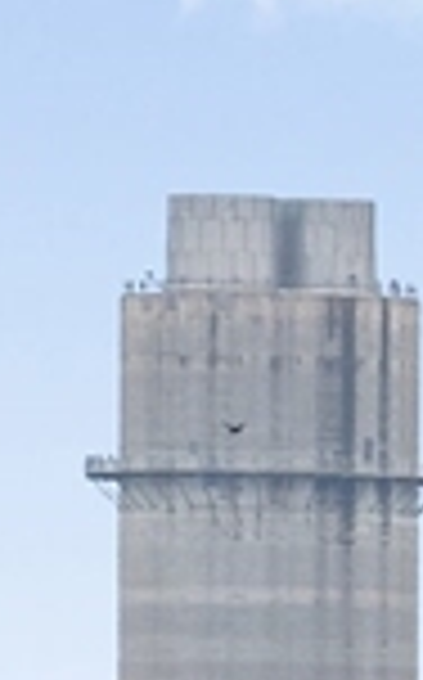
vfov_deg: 1.3
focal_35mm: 1608
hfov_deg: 0.8
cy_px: 408
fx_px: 29753
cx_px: 1872
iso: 640
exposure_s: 1/4000
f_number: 5
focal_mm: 155
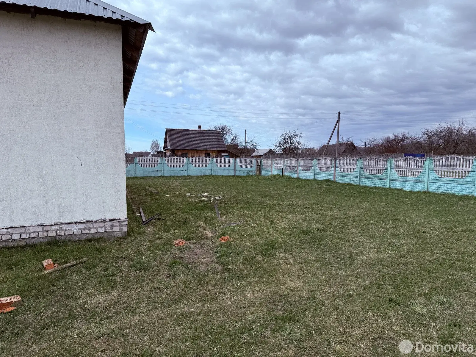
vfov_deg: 56.8
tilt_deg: -4.3
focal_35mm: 24
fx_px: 330
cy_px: 178
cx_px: 238
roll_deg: -0.4
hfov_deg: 71.6
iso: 80
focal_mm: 6.76
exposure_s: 1/4405
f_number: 1.78
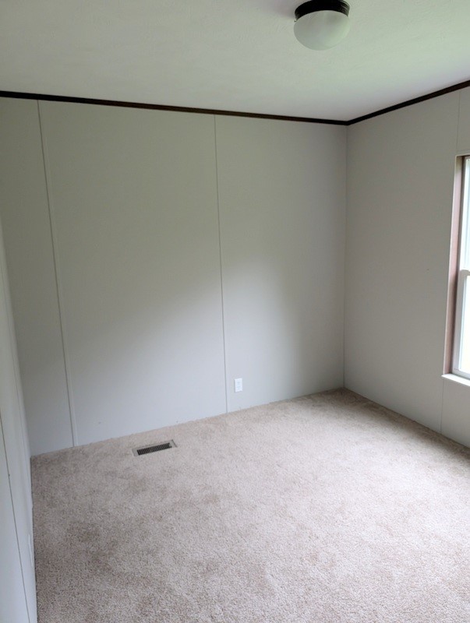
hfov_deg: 57.0
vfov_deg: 71.5
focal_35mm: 24
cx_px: 235
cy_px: 312
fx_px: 433
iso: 1063
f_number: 1.68
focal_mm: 6.9
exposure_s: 1/70.7
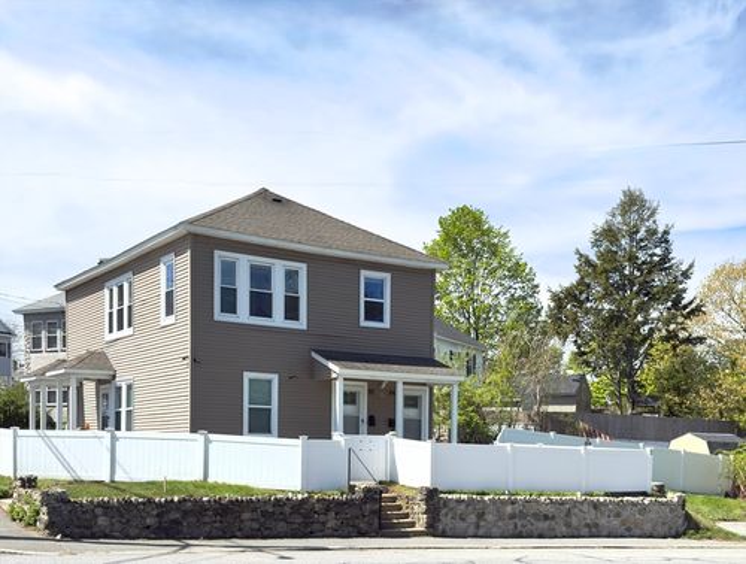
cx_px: 373
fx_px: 865
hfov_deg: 46.7
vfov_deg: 36.1
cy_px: 282
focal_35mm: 40
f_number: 1.78
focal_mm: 6.76
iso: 80
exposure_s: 1/6494
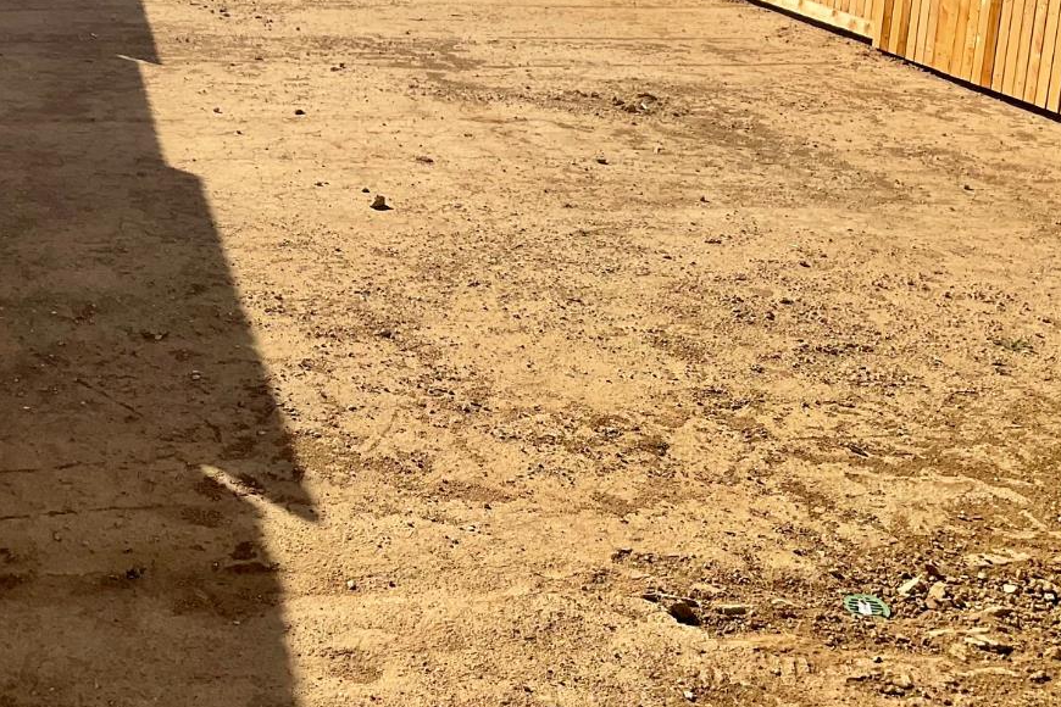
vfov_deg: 25.3
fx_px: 1532
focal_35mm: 52
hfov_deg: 37.7
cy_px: 94
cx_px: 348
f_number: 1.8
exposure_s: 1/2959
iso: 16
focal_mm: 3
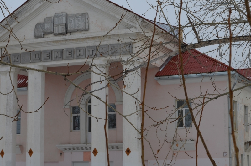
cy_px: 96
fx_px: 562
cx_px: 139
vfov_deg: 16.8
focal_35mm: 81
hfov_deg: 25.2
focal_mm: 35
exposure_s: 1/250
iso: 110
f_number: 8
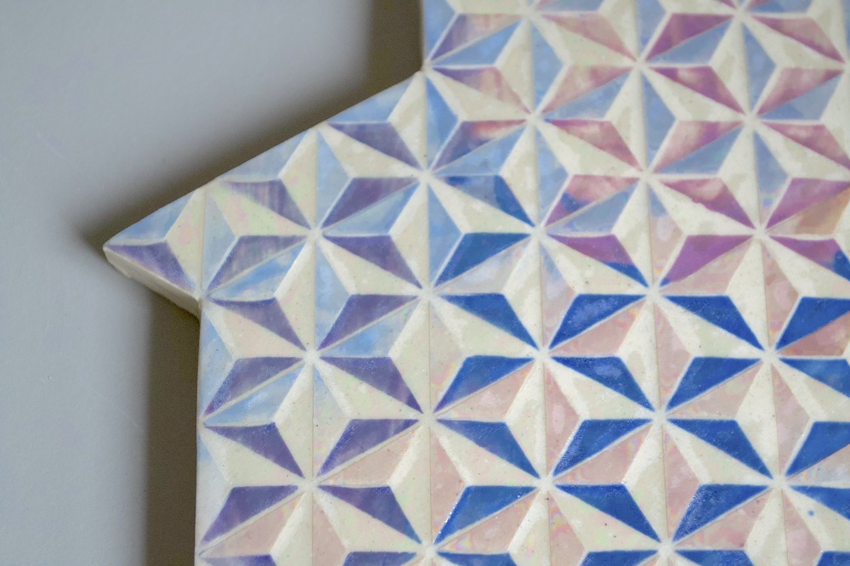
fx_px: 1947
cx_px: 425
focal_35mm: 82
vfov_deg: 16.5
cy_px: 283
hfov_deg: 24.6
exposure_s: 1/60
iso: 1250
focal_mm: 55
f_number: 5.6
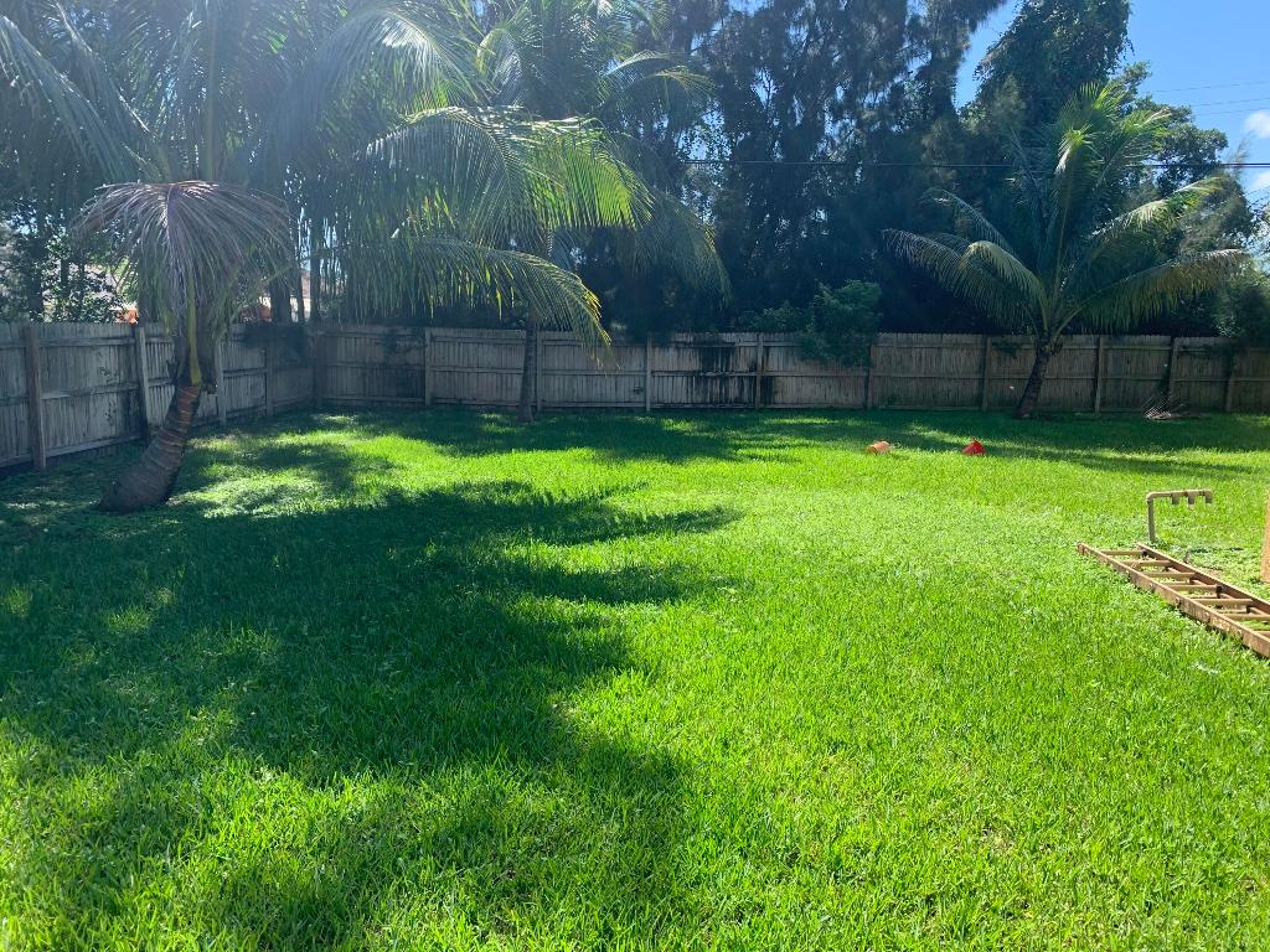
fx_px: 954
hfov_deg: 67.3
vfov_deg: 53.1
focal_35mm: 26
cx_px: 635
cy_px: 476
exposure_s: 1/656
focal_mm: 4.25
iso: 25
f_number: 1.8
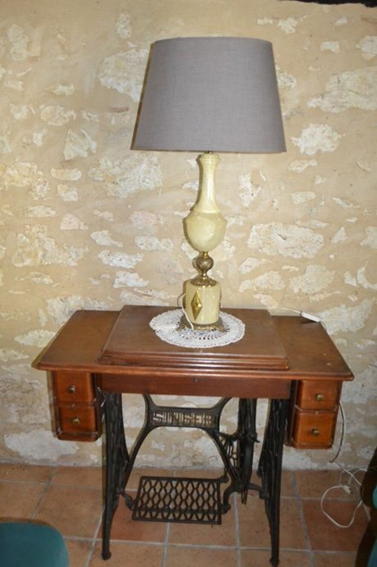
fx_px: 424
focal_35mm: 27
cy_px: 284
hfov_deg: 47.9
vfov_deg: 67.4
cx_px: 188
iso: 3200
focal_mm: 18
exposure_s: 1/60
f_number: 3.5
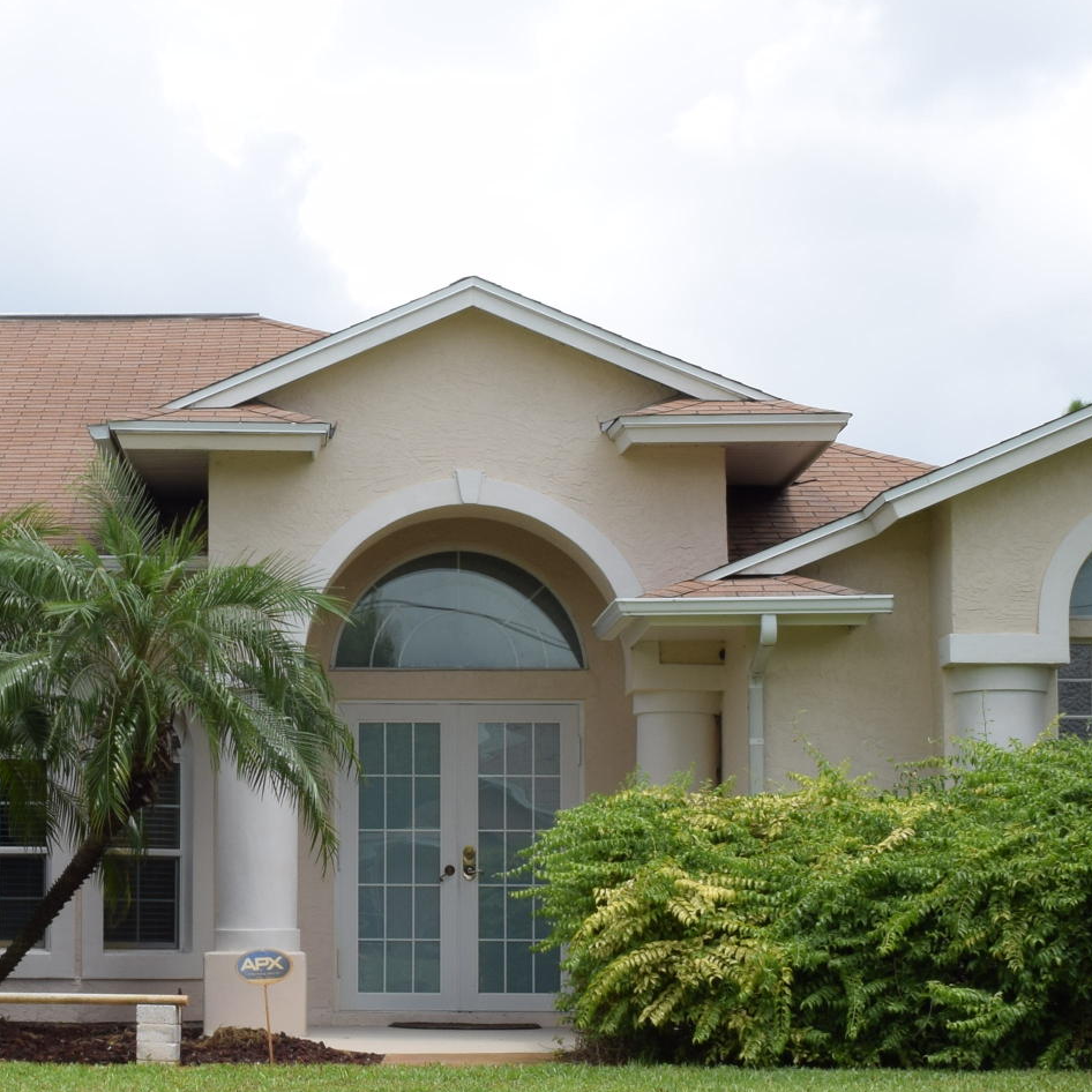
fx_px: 3462
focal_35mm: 97
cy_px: 697
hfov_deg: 17.7
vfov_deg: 17.9
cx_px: 122
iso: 100
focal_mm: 24
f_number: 16
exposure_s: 1/50
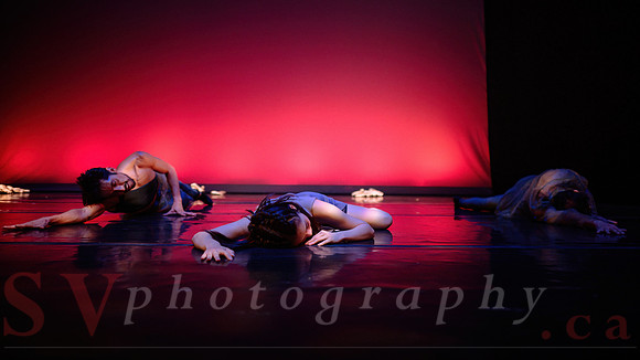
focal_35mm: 27
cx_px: 349
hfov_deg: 68.9
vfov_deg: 41.9
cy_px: 127
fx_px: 465
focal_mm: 24
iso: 1000
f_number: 1.4
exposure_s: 1/400
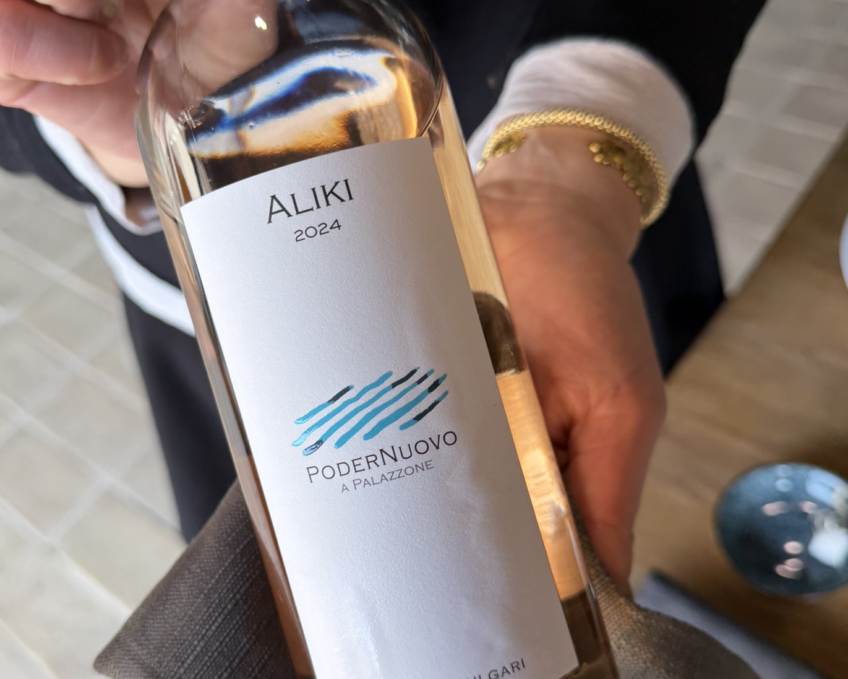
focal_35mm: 35
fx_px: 878
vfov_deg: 42.2
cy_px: 360
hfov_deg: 51.4
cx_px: 382
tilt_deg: -48.7
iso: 50
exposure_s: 1/100
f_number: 1.78
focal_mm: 6.76
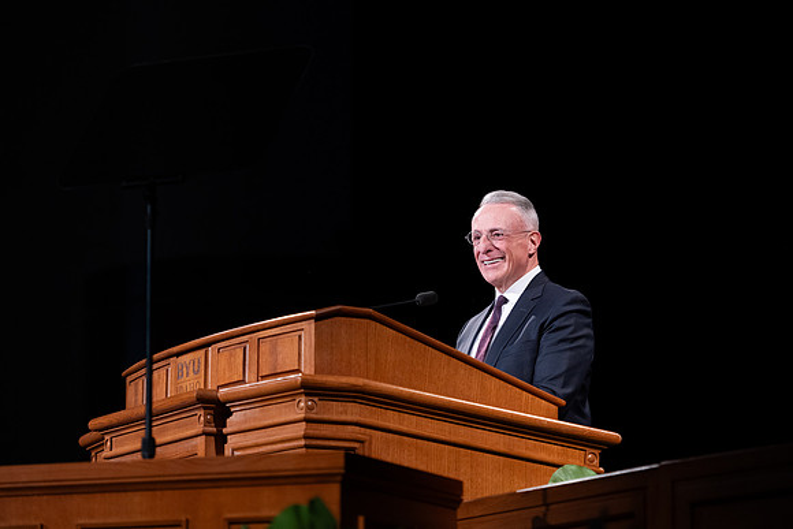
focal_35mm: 151
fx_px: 3330
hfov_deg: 13.6
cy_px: 279
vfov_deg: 9.1
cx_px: 444
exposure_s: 1/200
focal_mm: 135
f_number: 2.8
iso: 1000
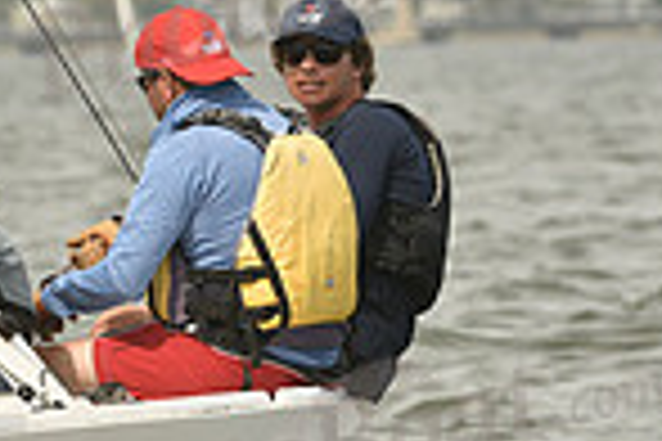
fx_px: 14471
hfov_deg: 2.6
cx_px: -198
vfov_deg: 1.7
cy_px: 281
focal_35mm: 787
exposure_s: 1/1600
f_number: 5.6
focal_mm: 200
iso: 320
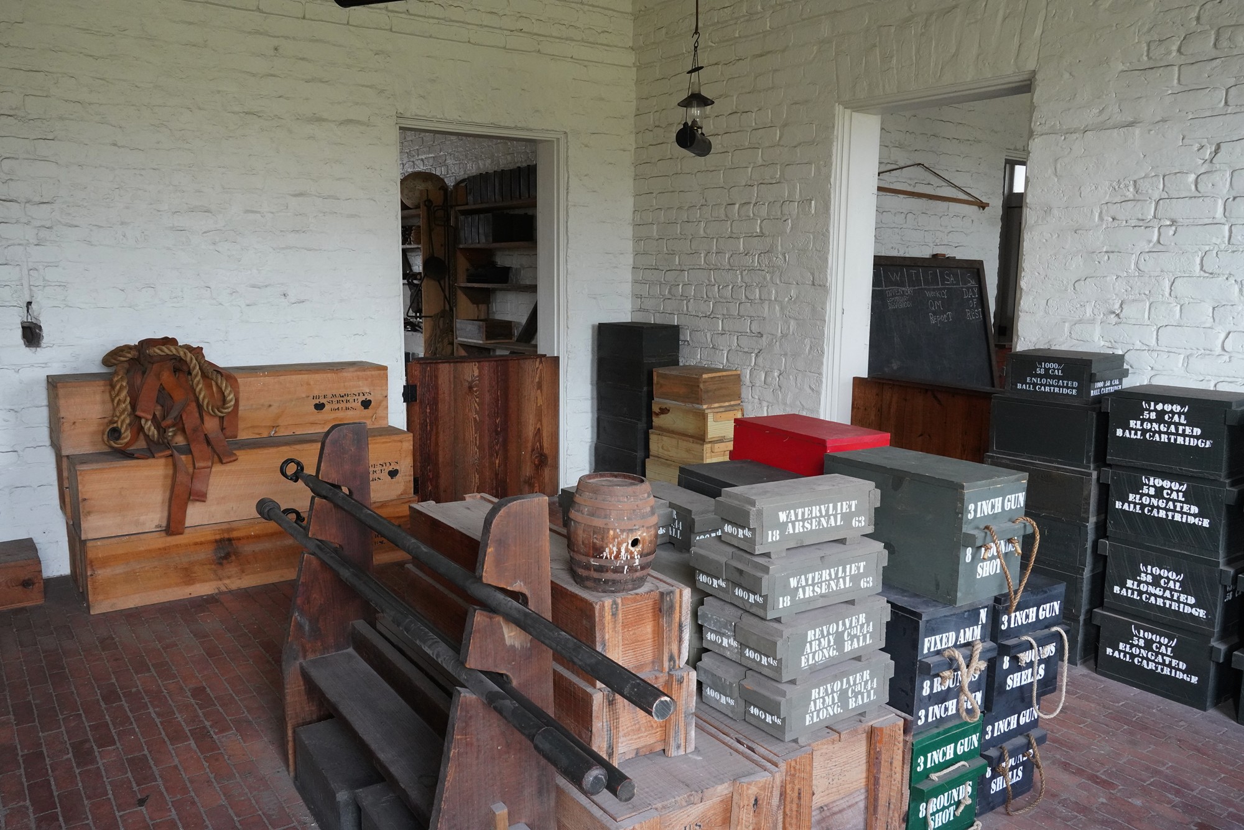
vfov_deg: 46.4
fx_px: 968
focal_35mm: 28
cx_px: 622
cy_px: 415
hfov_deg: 65.5
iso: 6400
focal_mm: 28
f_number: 14
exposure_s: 1/80
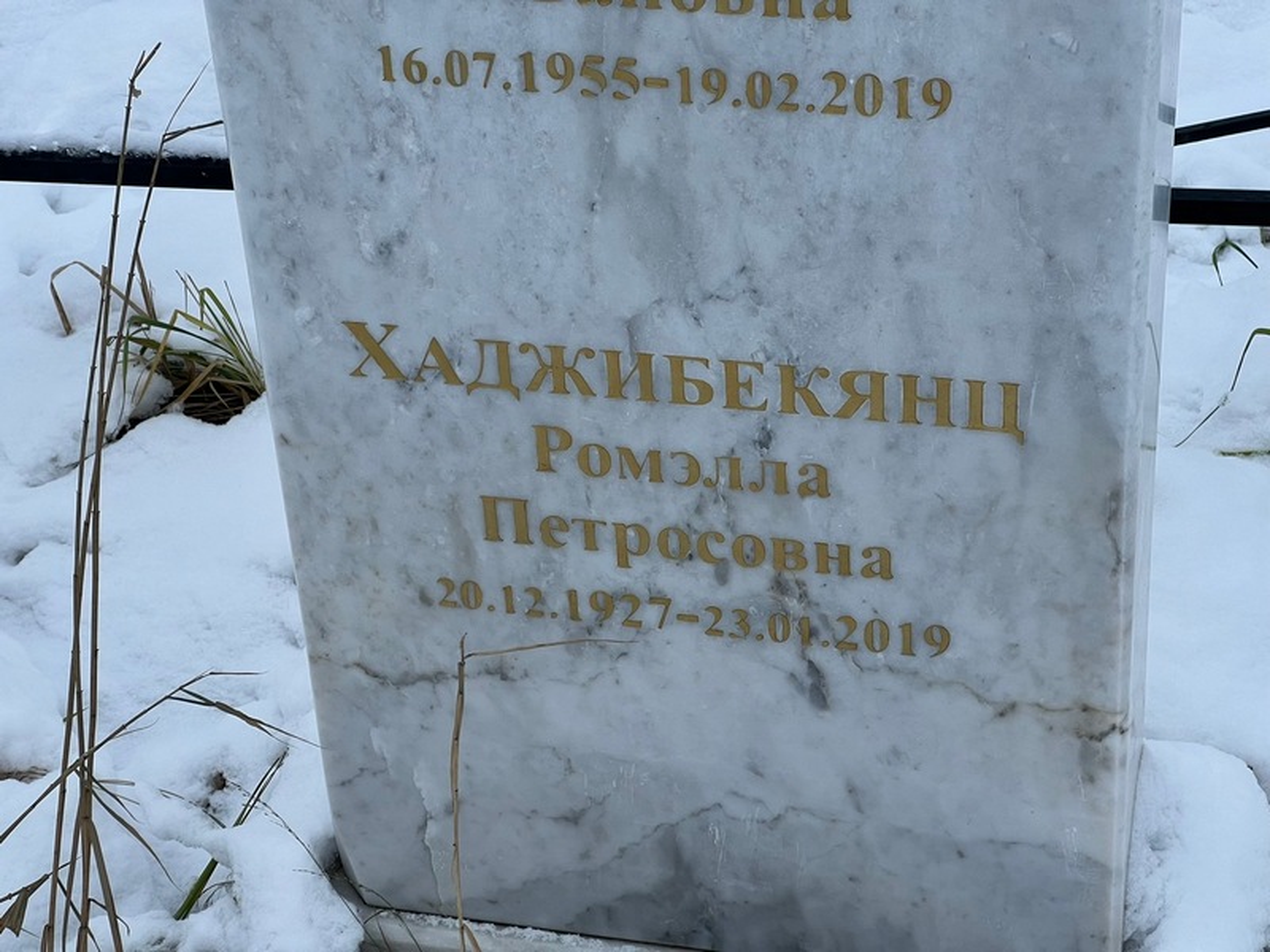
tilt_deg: -33.6
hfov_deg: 25.3
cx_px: 635
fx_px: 2825
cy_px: 476
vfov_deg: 19.1
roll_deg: +3.1
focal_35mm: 77
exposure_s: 1/105
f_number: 2.8
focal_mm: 9
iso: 32
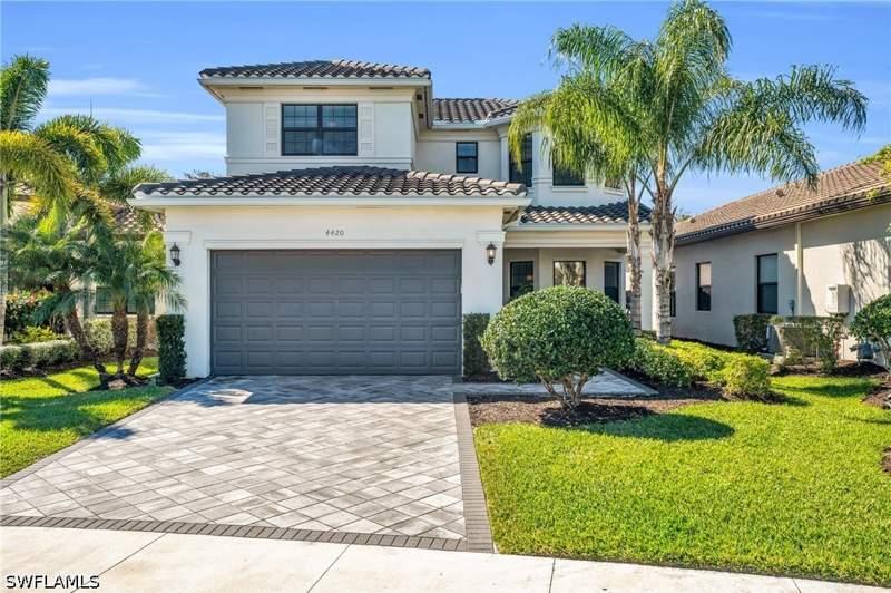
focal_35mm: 29
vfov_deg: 44.9
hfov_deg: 63.7
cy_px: 296
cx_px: 446
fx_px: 717
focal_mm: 29
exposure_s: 1/320
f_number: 9
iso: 200
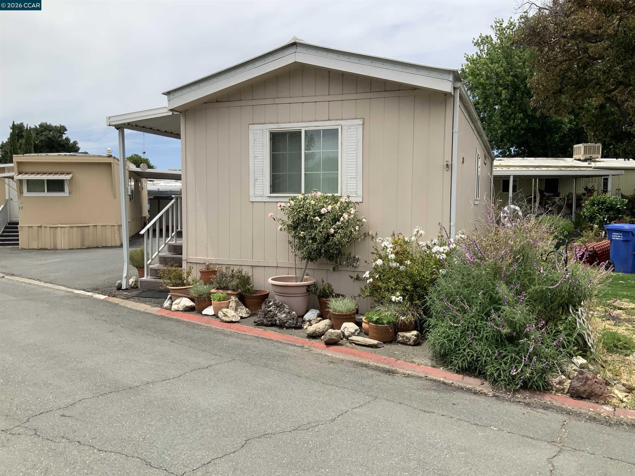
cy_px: 238
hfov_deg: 61.7
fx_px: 532
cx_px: 318
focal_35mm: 29
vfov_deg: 48.2
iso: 20
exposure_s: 1/2227
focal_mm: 3
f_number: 1.8
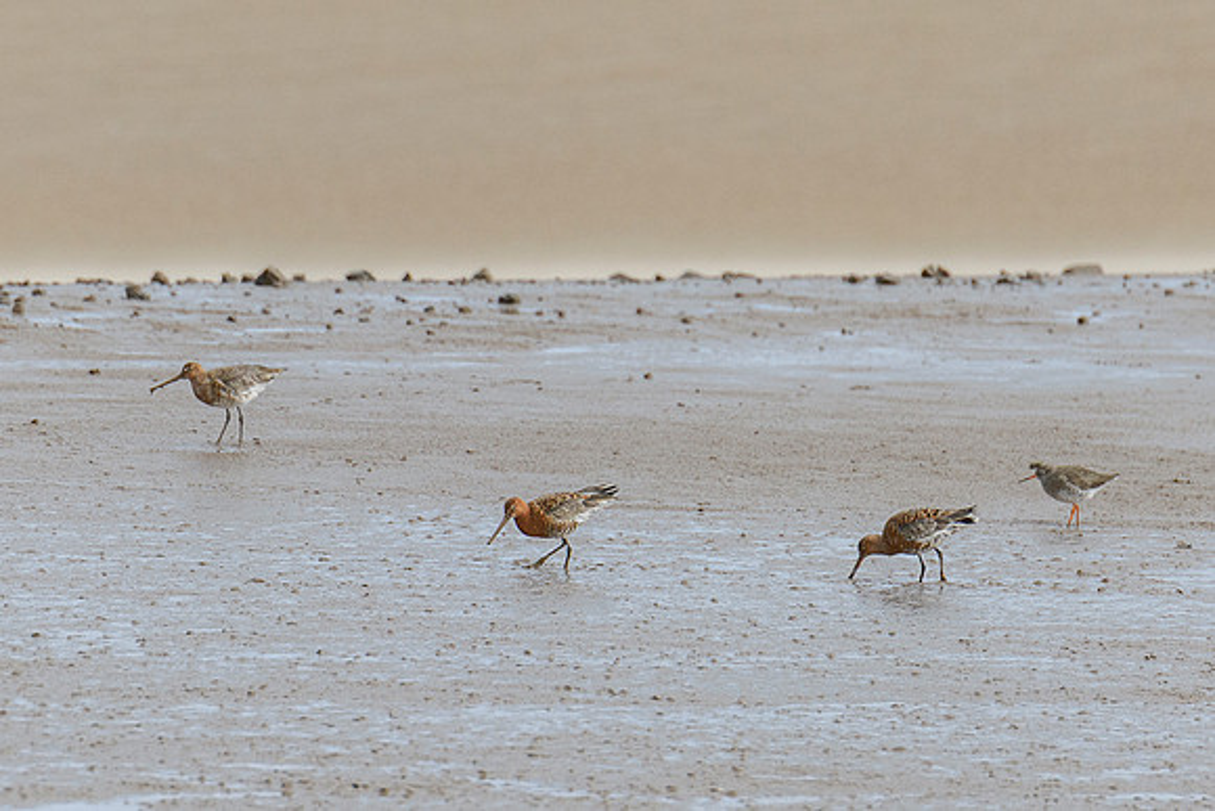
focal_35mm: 976
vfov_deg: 1.4
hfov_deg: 2.1
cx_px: 452
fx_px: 32937
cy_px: 397
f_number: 6.3
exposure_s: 1/1600
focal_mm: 400
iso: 560
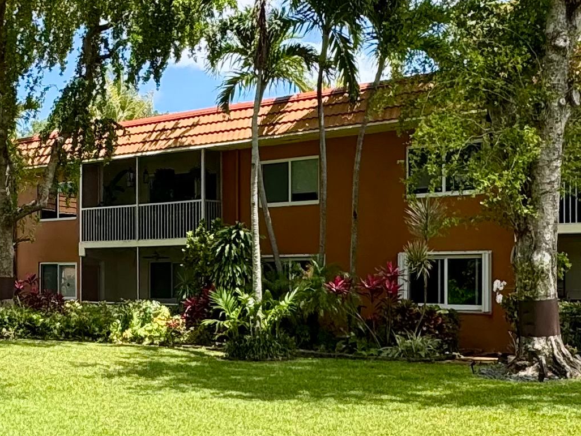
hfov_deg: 33.5
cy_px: 275
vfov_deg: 26.5
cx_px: 84
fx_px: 923
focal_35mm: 55
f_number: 2.2
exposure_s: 1/591
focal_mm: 2.22
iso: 40
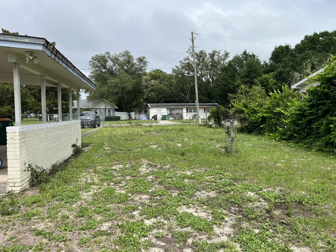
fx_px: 252
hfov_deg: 67.3
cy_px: 126
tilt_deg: -1.3
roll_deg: +1.3
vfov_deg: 53.1
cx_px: 168
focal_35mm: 26
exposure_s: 1/4630
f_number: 1.5
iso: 50
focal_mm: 5.7
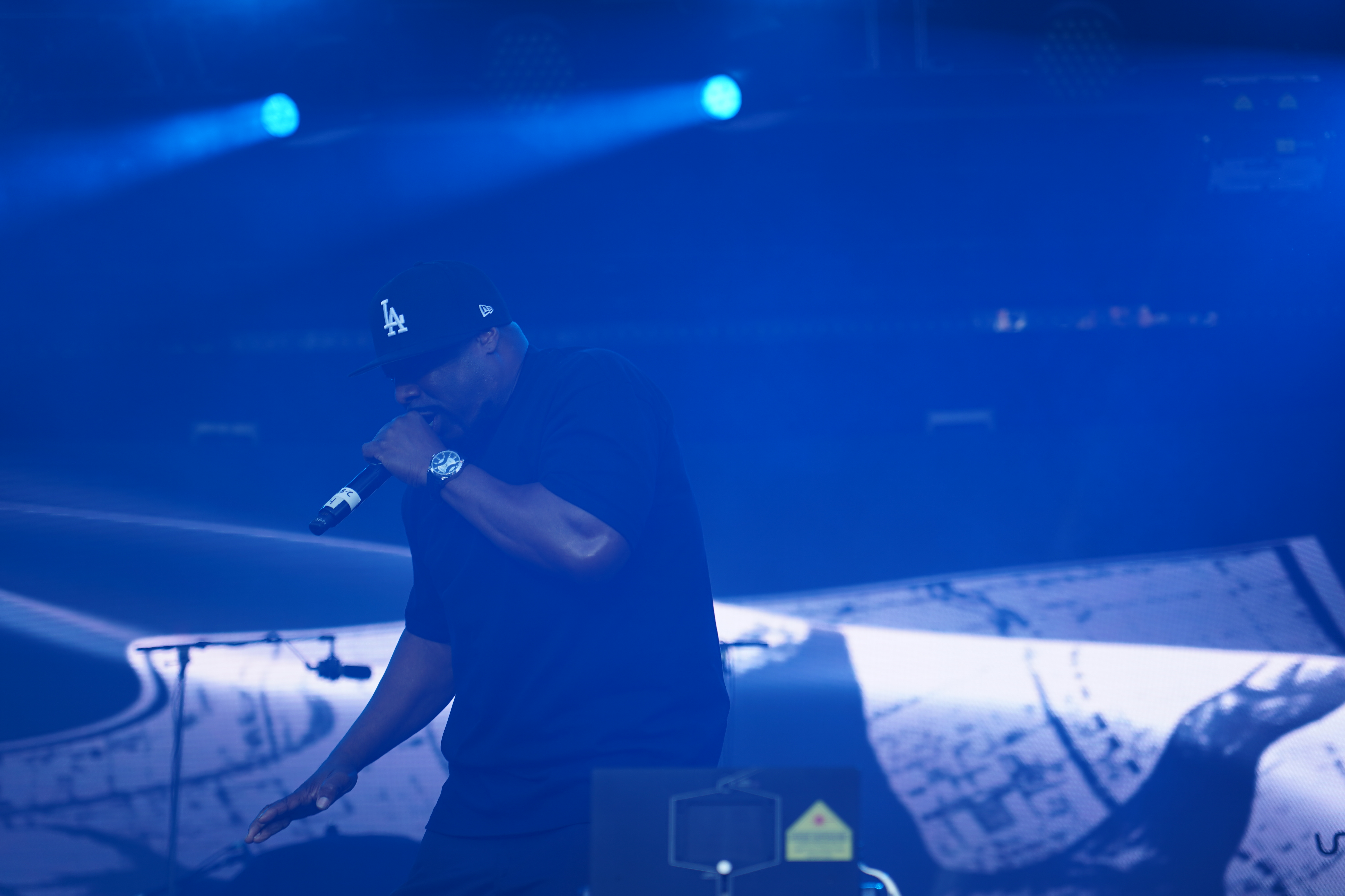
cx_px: 672
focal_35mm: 105
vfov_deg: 13.0
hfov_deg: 19.5
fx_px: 3923
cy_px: 448
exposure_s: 1/200
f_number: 4.5
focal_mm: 105
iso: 100
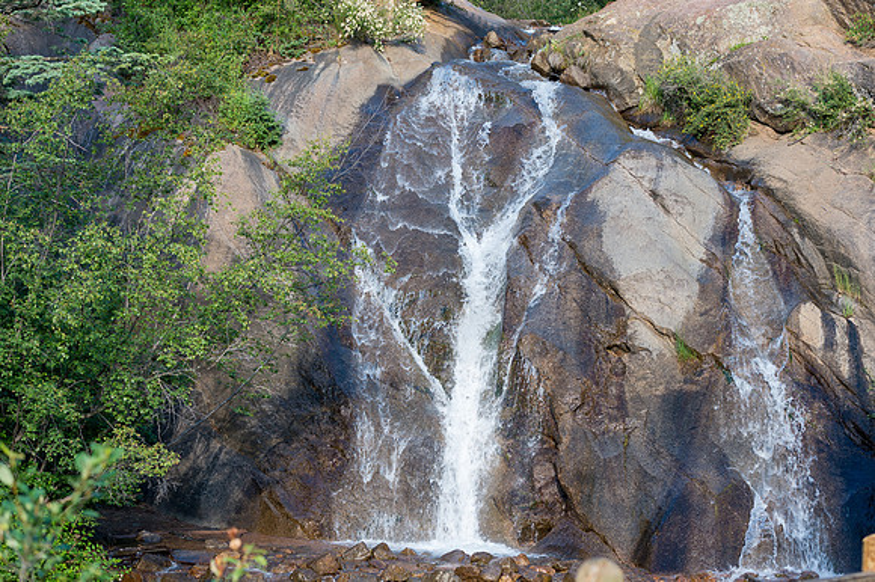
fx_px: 1942
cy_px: 285
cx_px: 427
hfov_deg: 25.4
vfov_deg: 17.1
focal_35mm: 80
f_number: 4.5
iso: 200
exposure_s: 1/200
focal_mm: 78
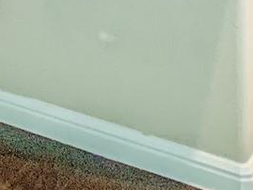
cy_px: -343
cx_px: -164
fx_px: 1448
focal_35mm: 198
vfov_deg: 6.9
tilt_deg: -1.6
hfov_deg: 9.6
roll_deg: +1.8
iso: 320
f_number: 1.8
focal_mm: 4.25
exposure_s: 1/60
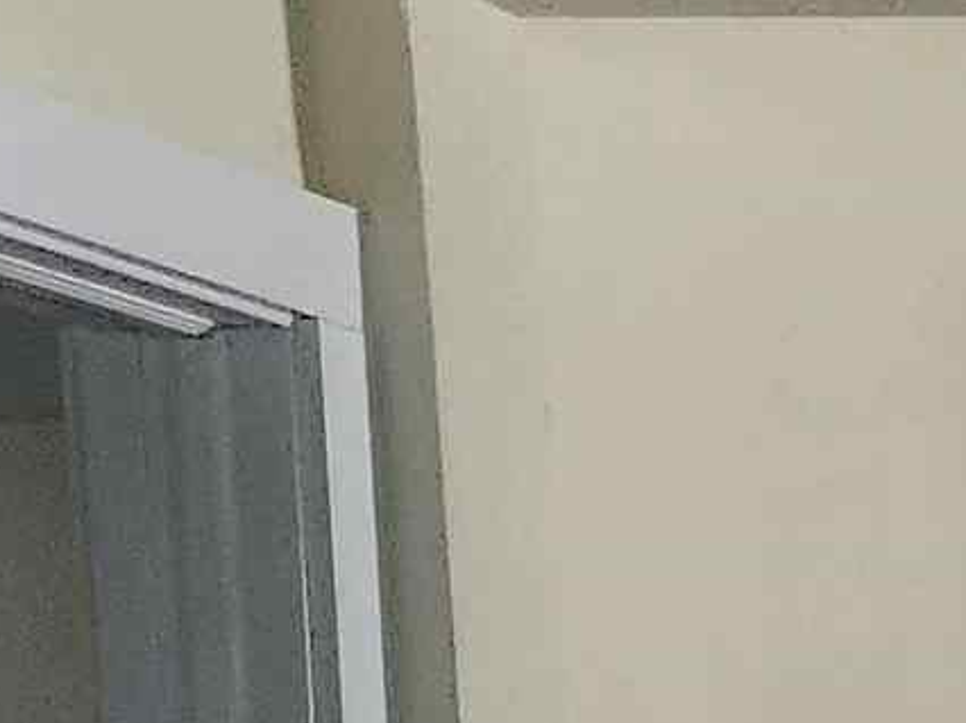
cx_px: 2830
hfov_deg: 9.5
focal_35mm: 166
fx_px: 4630
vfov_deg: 8.3
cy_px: 1666
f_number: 1.8
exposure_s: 1/120
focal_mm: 5.4
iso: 160
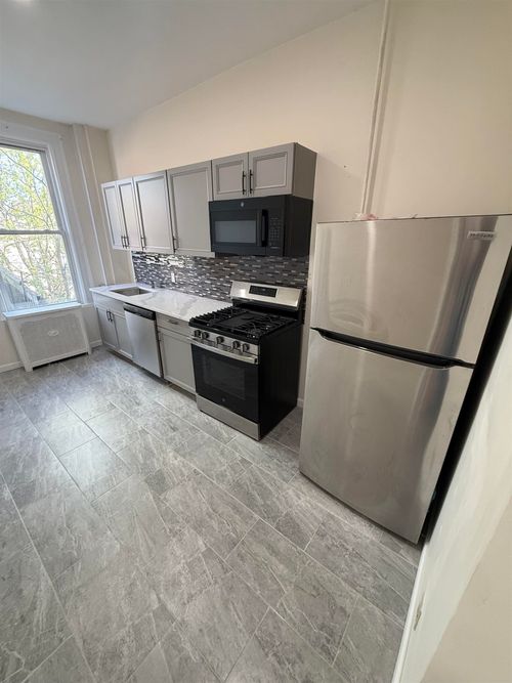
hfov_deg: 85.7
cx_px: 256
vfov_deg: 102.1
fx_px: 276
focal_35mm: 14
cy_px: 342
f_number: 2.2
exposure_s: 1/120
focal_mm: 2.22
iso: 320
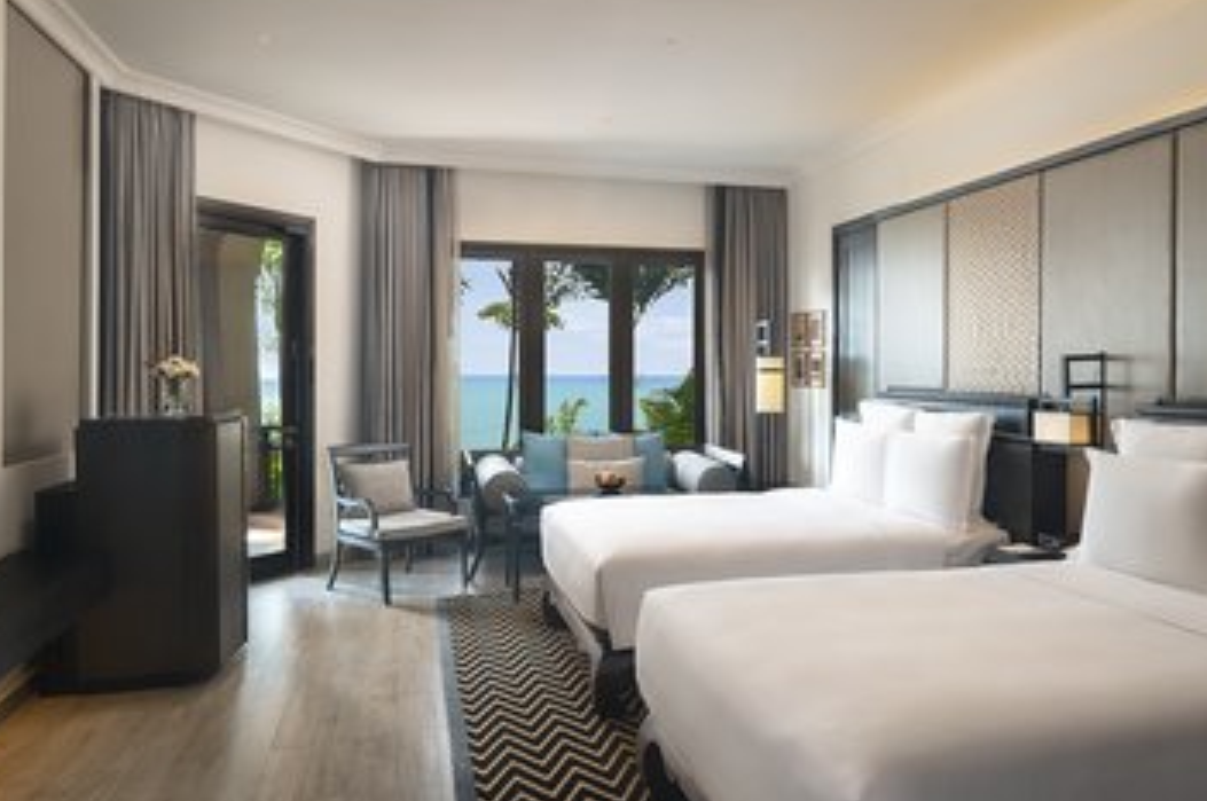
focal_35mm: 26
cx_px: 722
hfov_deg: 68.8
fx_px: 871
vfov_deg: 49.0
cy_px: 497
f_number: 8
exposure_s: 1/8
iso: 320
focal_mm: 19
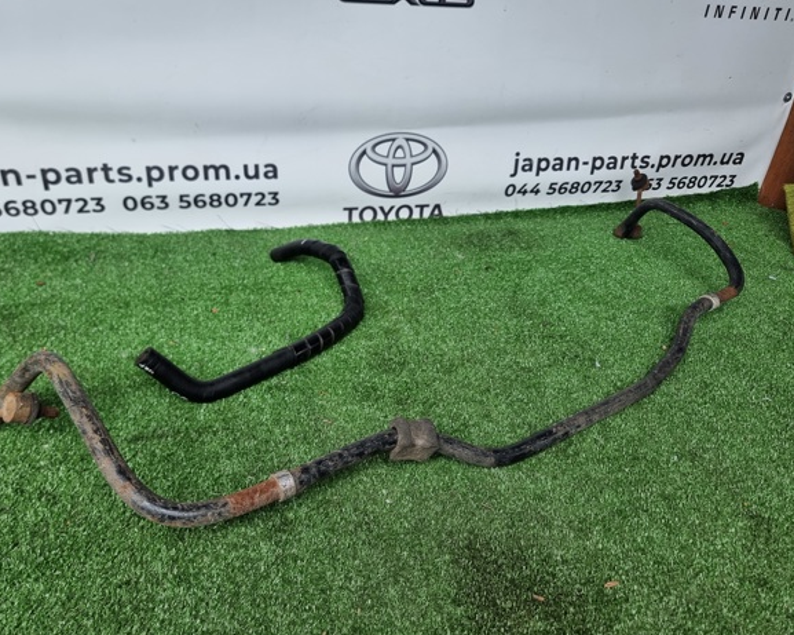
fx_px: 611
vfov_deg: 54.9
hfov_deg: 65.9
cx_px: 362
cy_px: 318
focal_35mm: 26
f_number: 1.8
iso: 50
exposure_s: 1/108
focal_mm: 6.7
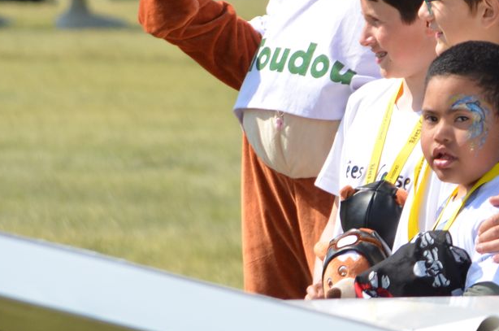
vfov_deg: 1.7
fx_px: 11027
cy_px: -107
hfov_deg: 2.6
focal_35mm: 797
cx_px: 407
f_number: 6.3
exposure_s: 1/1250
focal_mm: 200
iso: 400
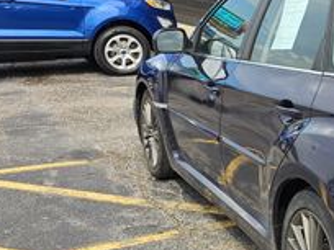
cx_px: 436
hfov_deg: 23.8
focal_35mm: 72
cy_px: 118
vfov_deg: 20.4
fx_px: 695
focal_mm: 6.3
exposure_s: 1/180
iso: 12
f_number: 1.7
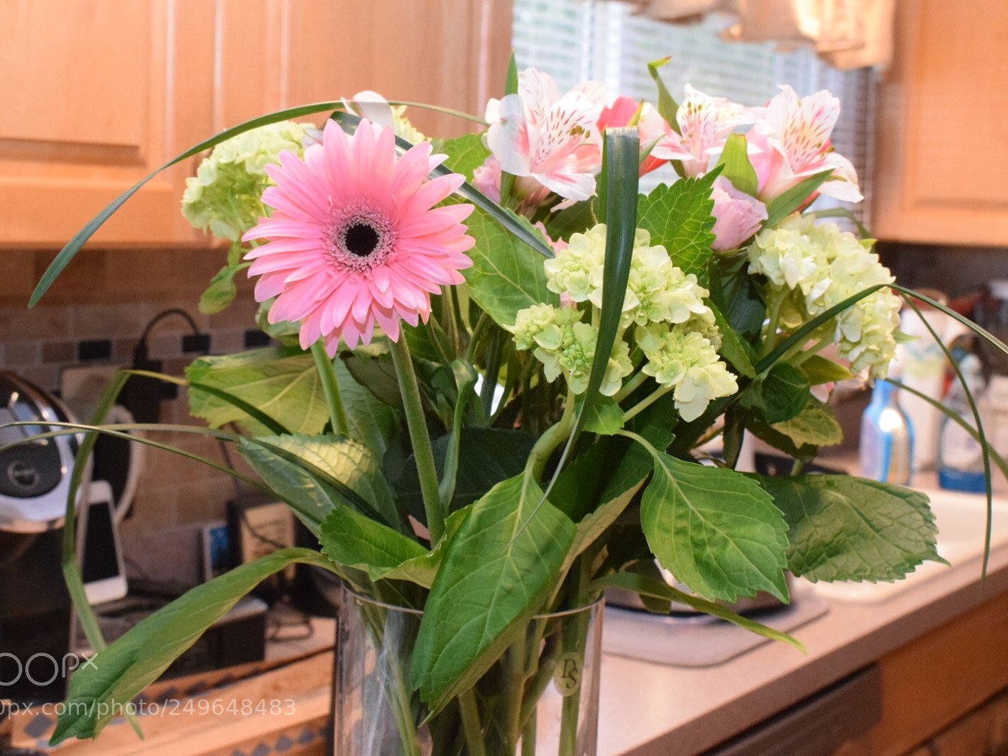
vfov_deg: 26.1
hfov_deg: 34.3
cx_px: 495
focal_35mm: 56
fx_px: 1631
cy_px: 380
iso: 5000
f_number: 11
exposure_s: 1/60
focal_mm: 34
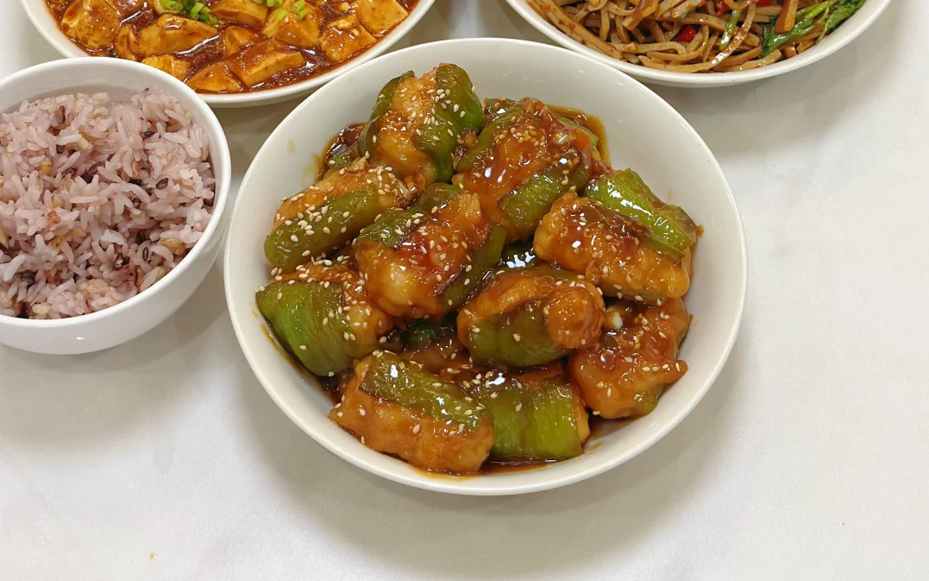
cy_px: -38
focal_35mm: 68
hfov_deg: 30.2
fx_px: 1722
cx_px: 465
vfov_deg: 18.5
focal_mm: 6.86
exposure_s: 1/100
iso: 125
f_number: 1.78
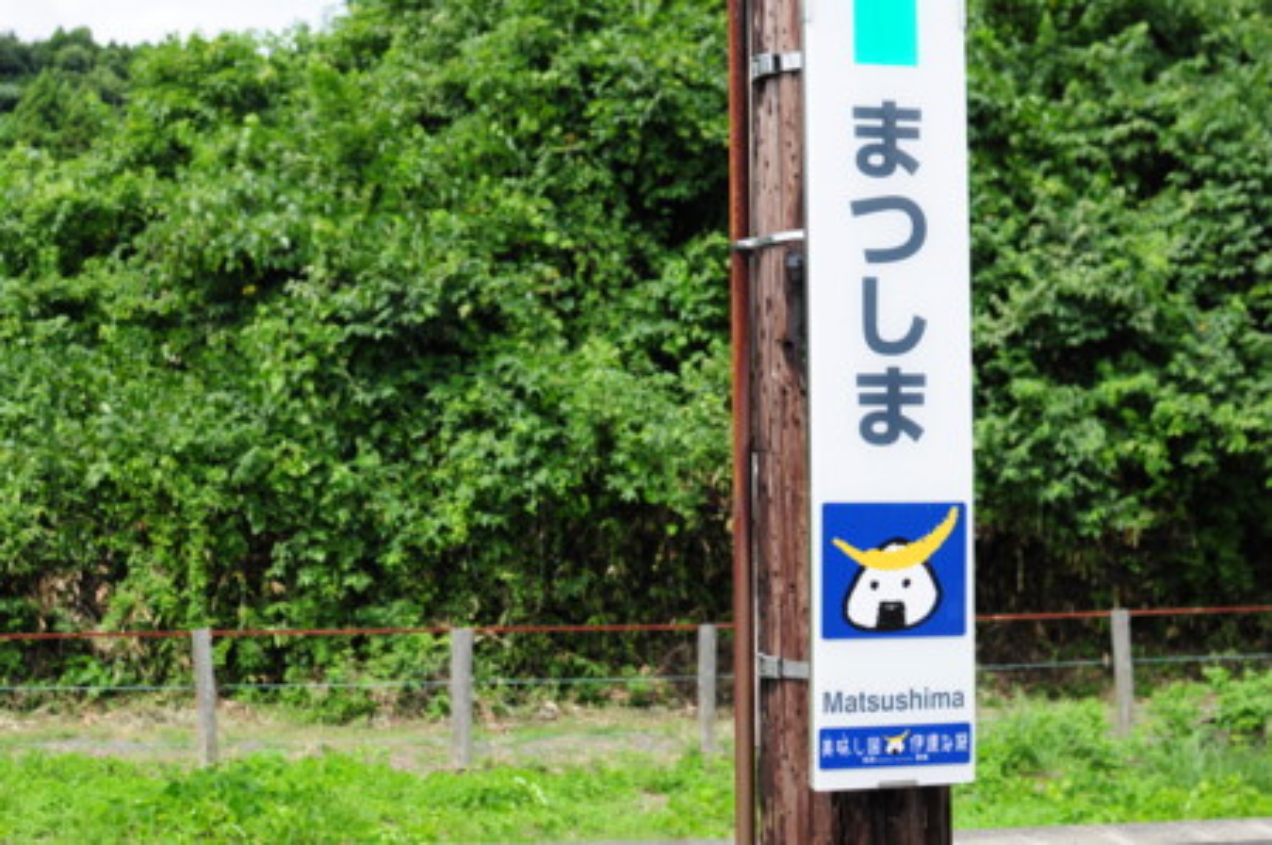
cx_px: 636
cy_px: 422
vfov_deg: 25.7
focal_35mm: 52
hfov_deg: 37.9
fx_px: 1853
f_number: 5.6
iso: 250
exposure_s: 1/640
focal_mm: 35
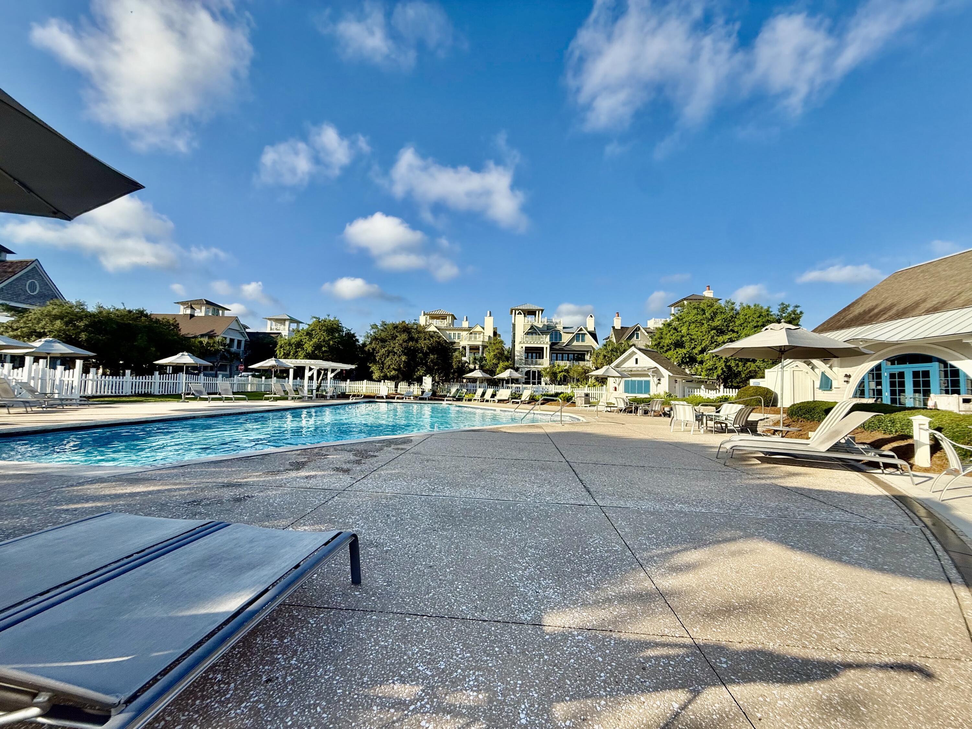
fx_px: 393
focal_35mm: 14
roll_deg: -1.4
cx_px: 486
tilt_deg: +4.7
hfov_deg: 102.1
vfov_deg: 85.7
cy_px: 364
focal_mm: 2.22
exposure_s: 1/1534
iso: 50
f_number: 2.2
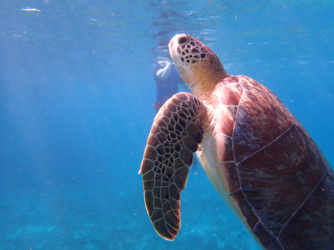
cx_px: 167
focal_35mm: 25
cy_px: 125
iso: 100
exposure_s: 1/640
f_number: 2.8
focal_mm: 4.5
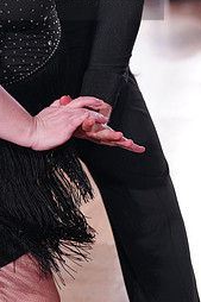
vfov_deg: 12.6
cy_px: -19
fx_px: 1342
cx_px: 1
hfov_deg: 8.5
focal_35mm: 160
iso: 2000
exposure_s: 1/640
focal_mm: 70
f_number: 2.8
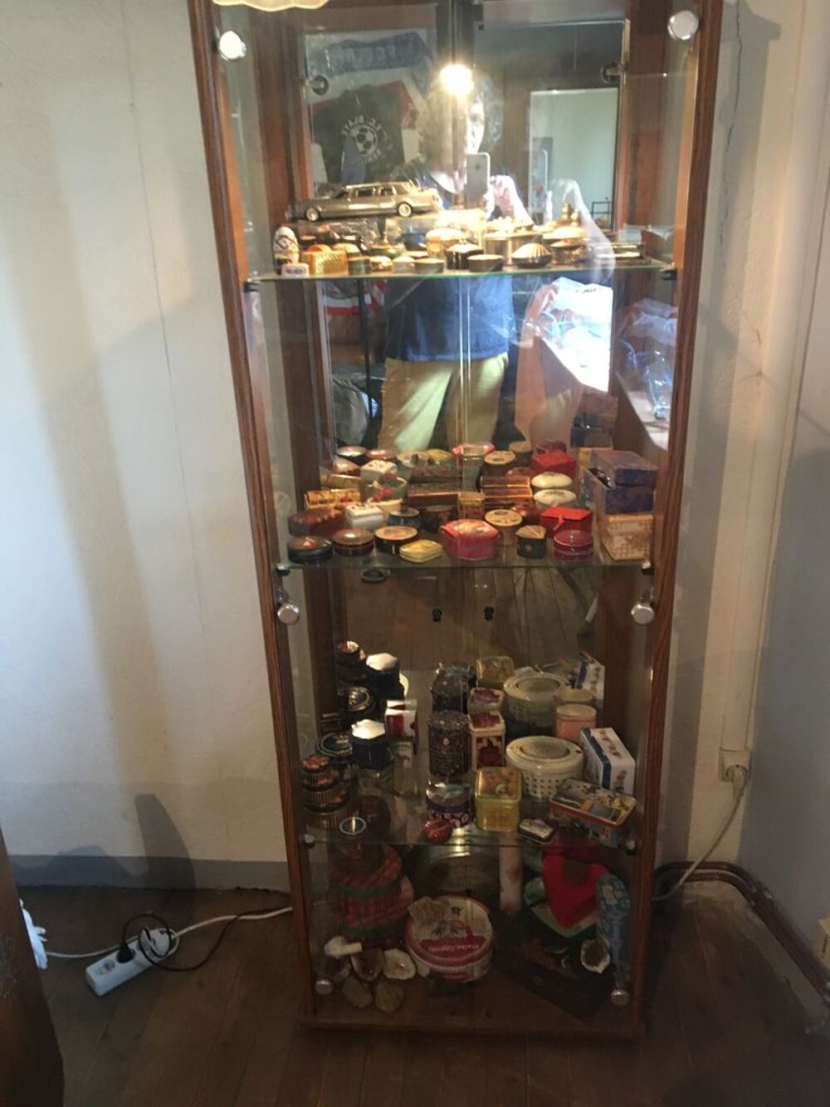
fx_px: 927
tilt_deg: -23.0
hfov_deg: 48.2
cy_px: 554
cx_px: 415
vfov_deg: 61.7
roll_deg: +0.7
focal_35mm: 29
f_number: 2.2
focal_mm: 4.15
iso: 200
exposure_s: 1/25
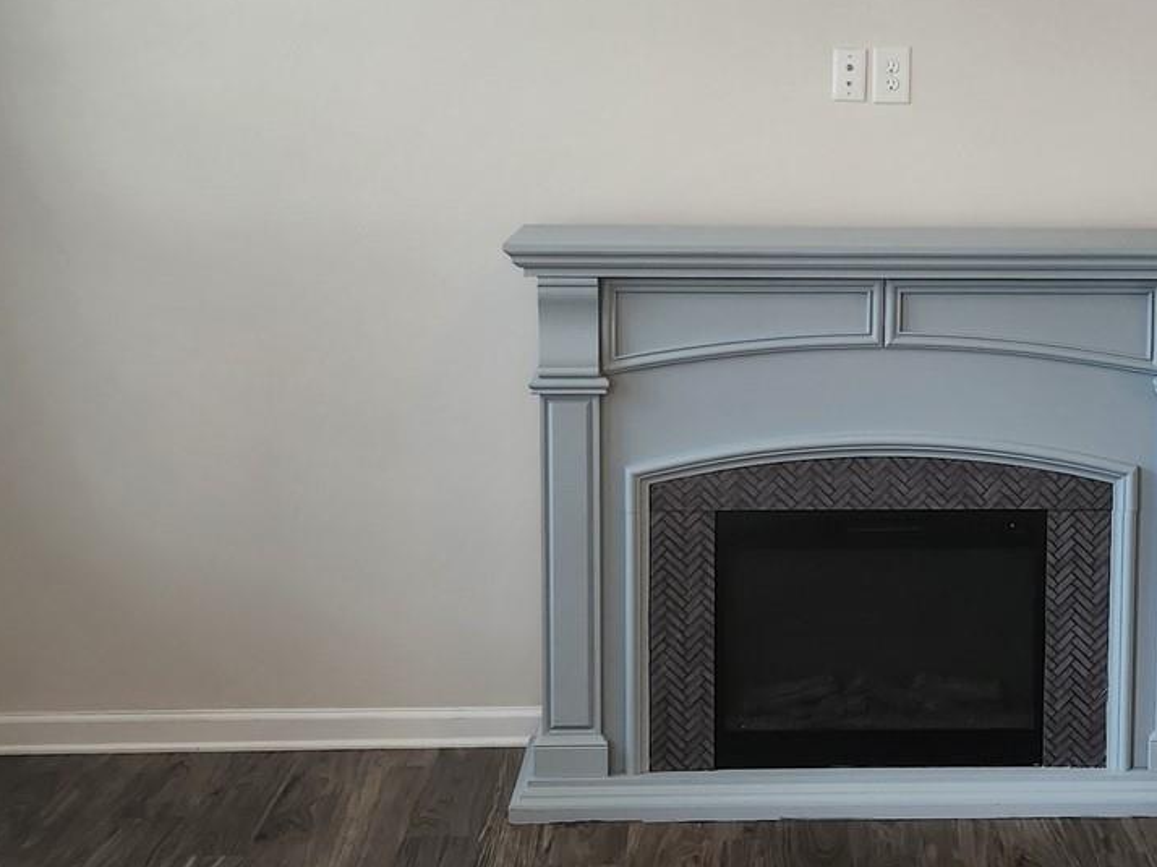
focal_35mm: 66
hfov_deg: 28.9
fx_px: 2205
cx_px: 899
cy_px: 326
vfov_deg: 22.2
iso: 100
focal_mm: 5.4
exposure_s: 1/120
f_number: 1.8
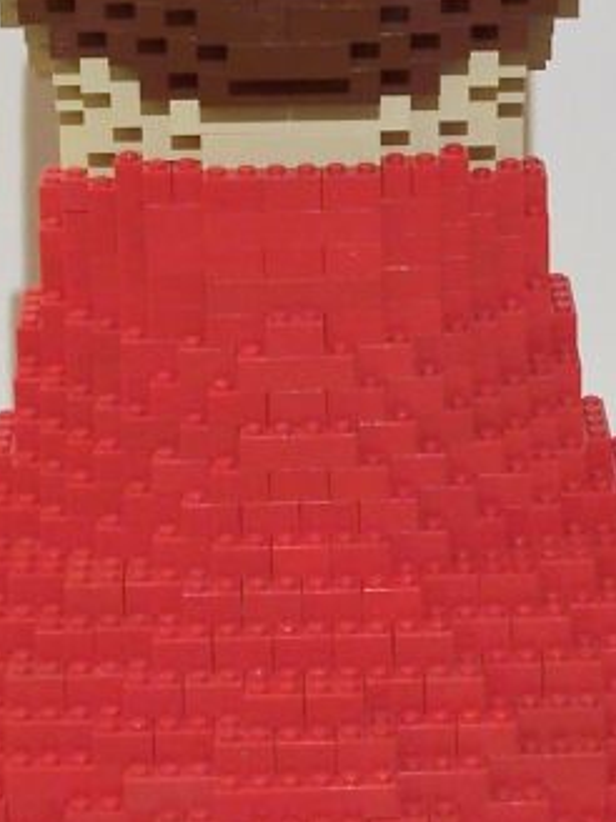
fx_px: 3559
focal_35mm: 150
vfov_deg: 13.2
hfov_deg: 9.9
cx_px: 321
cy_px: 333
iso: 80
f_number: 3
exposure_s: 1/2
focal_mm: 8
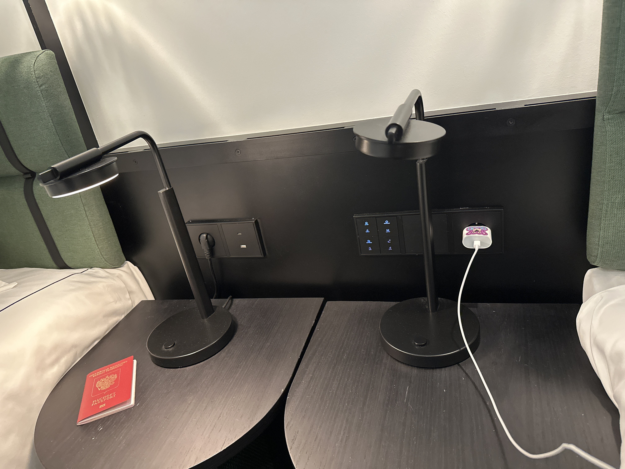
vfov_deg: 56.8
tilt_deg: -23.3
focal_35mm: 24
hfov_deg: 71.6
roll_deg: +11.4
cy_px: 234
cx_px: 312
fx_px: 433
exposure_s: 1/50
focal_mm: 6.86
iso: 800
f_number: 1.78
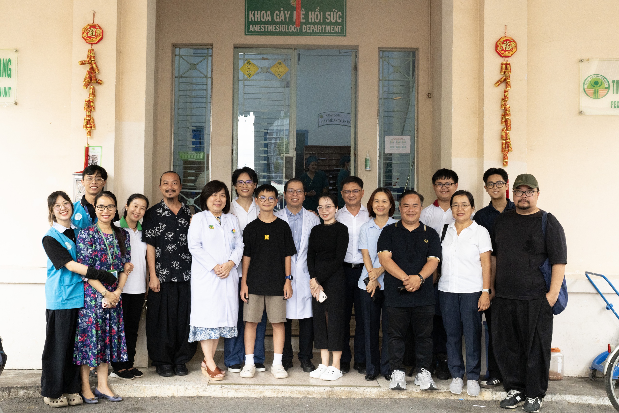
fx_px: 602
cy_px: 206
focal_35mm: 35
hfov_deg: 54.4
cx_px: 310
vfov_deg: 37.9
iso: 1250
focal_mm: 35
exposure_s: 1/200
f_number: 11
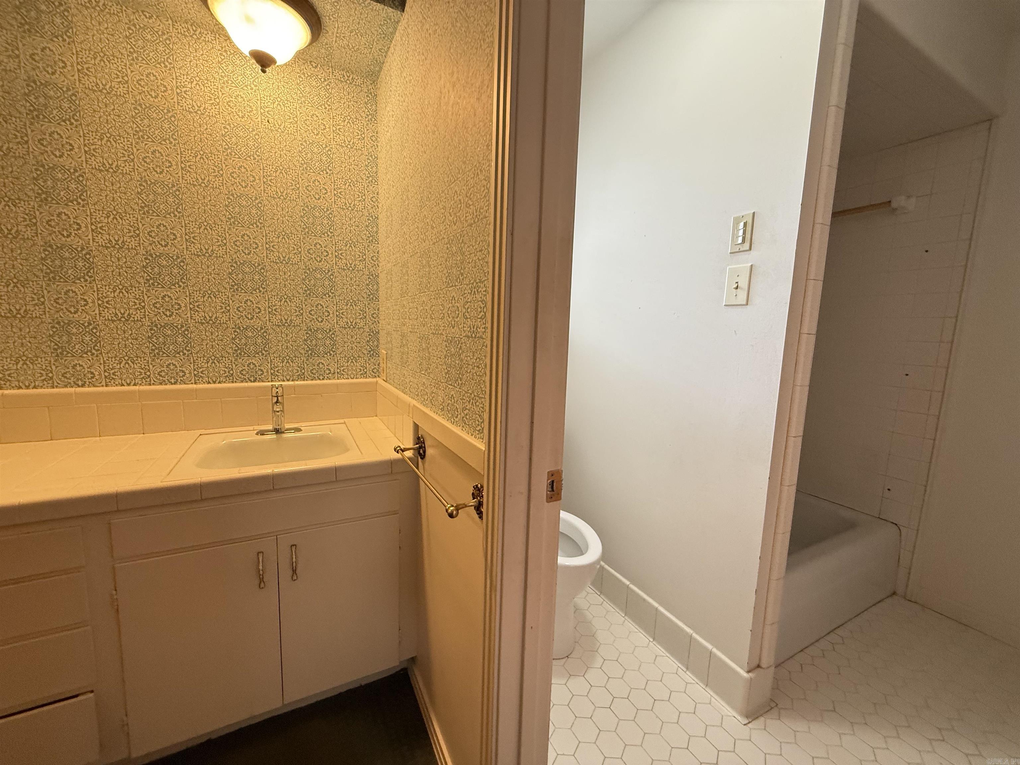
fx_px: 413
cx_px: 510
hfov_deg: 102.1
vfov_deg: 85.7
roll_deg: -2.3
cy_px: 382
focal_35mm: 14
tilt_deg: -6.1
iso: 250
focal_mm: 2.22
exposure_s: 1/60
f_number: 2.2
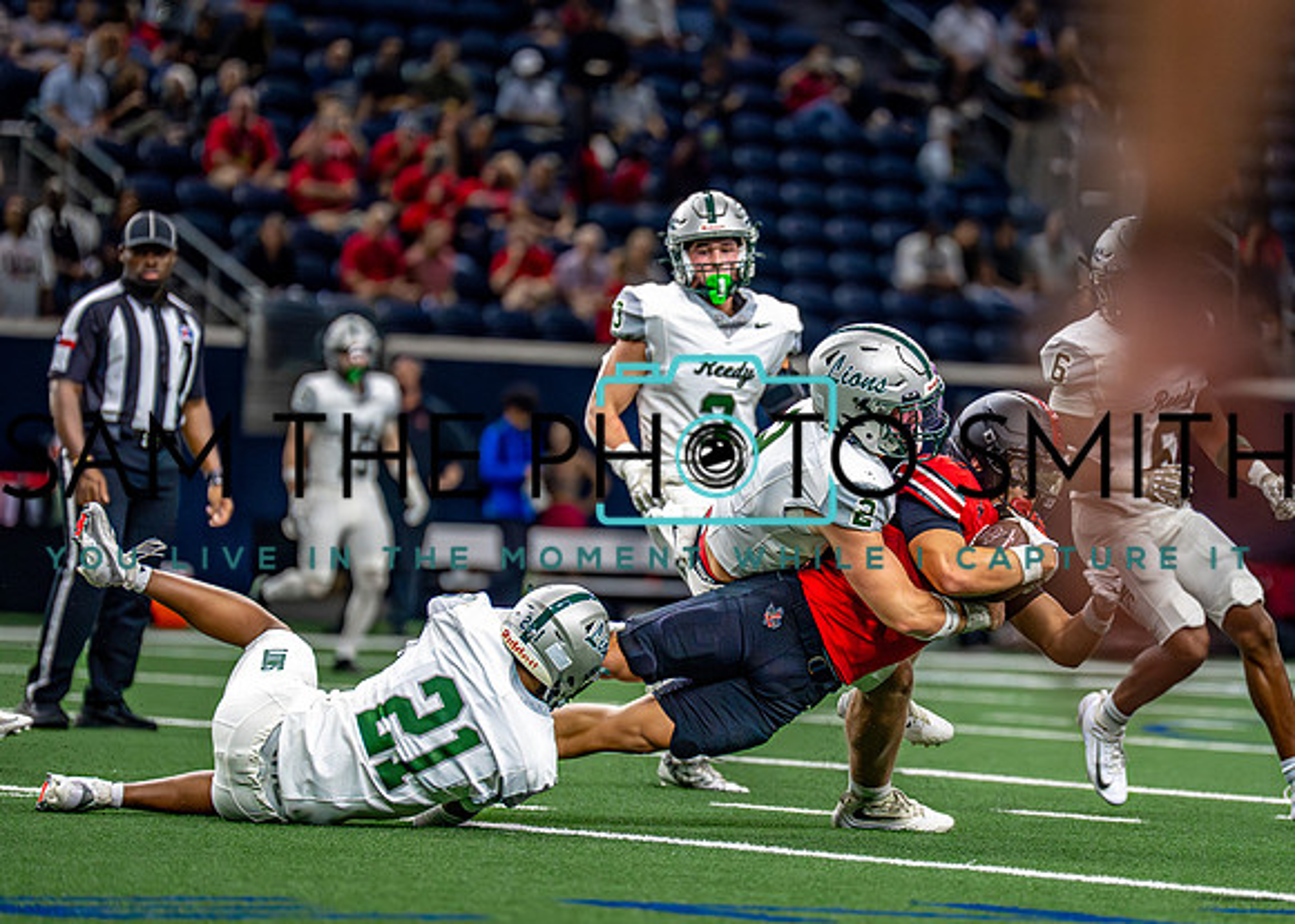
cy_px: 511
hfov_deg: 7.7
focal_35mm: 261
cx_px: 762
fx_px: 9598
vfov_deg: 5.5
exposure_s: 1/2000
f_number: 2.8
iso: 5000
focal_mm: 200
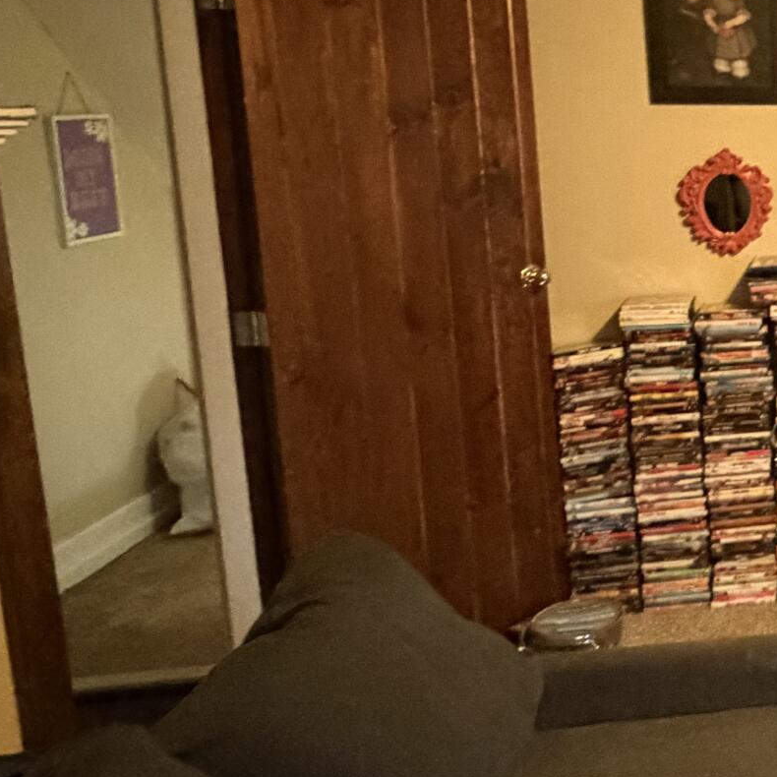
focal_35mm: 47
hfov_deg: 26.6
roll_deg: +0.2
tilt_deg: -7.9
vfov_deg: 35.8
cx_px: 1148
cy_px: 273
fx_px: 1194
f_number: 2.2
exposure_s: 1/40
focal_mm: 2.22
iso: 1000
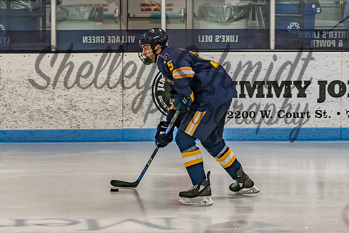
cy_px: 95
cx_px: 187
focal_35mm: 240
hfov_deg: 8.6
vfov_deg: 5.7
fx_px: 2323
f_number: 3.5
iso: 1250
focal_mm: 110
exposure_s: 1/800
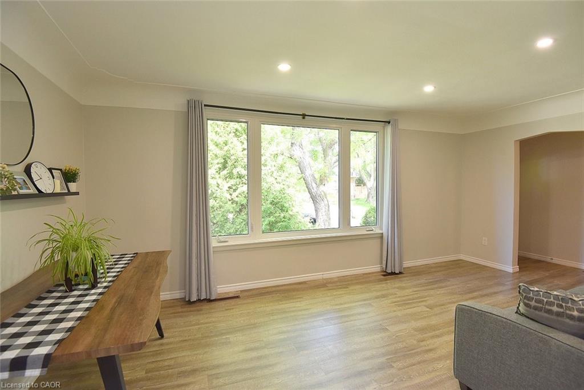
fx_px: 260
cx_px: 292
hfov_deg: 96.7
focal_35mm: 16
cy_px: 195
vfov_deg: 73.8
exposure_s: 1/60
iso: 500
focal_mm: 16
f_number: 6.3
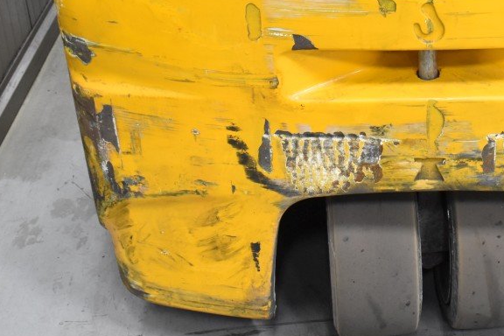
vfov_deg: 18.0
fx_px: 1050
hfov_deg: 26.4
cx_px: 417
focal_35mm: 75
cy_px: 47
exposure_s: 1/30
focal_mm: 24
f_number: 5
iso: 1600
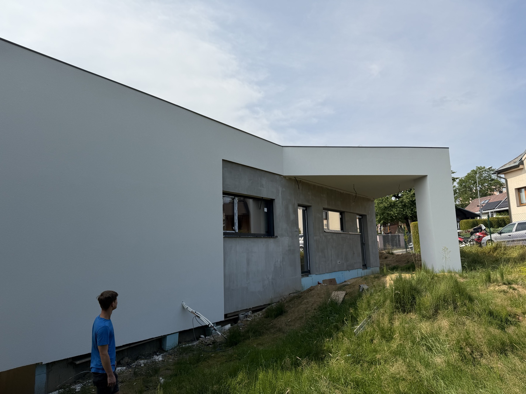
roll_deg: +2.6
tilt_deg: +8.2
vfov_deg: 56.8
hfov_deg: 71.6
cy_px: 197
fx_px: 365
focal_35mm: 24
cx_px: 263
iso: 80
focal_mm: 6.76
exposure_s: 1/4975
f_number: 1.78
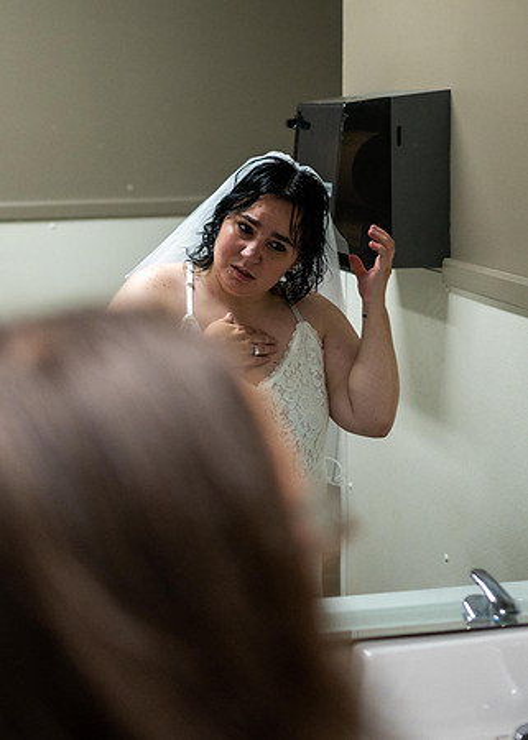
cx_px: 162
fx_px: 1484
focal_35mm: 71
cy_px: 265
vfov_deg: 27.9
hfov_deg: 20.1
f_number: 1.8
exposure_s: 1/640
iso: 800
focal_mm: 35
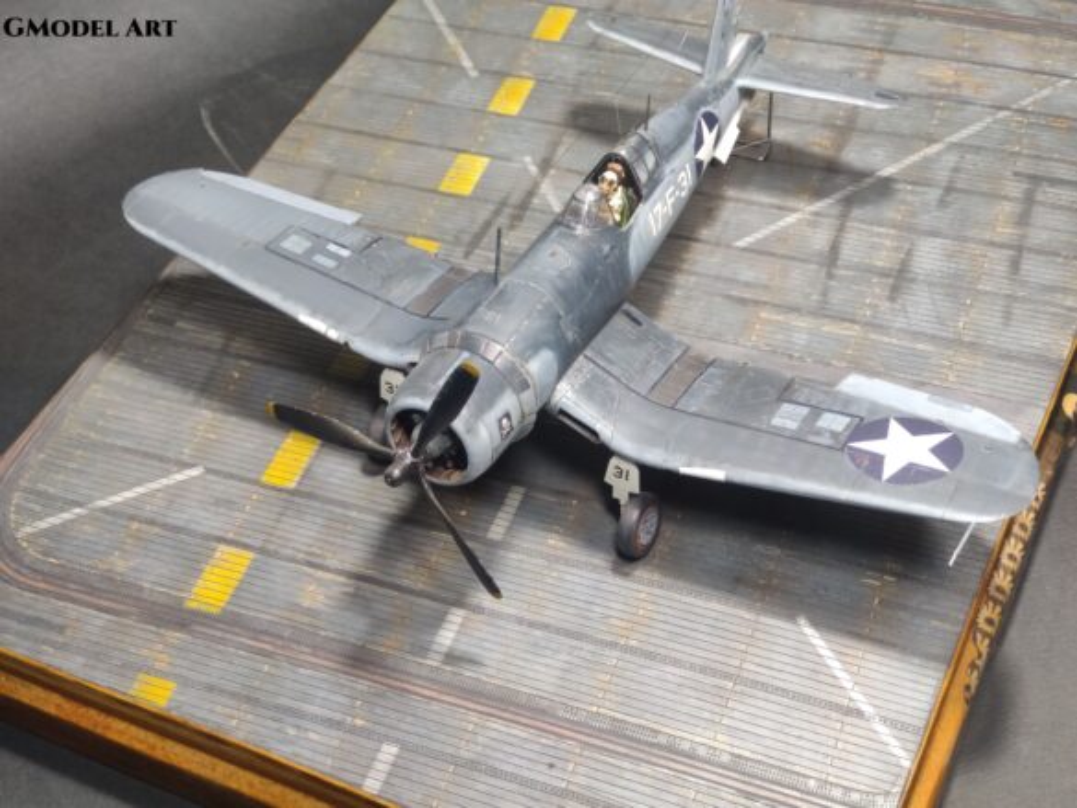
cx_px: 538
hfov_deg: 36.8
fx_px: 1618
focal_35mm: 52
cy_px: 404
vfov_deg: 28.0
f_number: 2.4
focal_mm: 5.55
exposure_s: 1/50
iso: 303
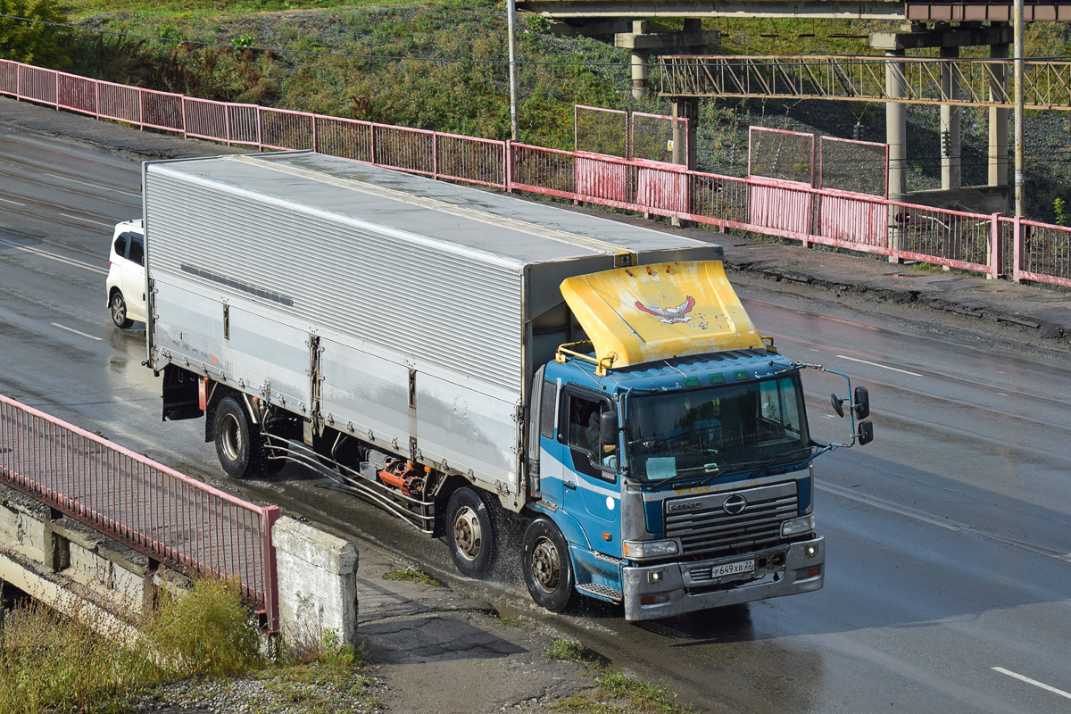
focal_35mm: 82
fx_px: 2454
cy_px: 357
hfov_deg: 24.6
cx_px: 536
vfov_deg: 16.6
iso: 200
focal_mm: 55
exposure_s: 1/1000
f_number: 6.3
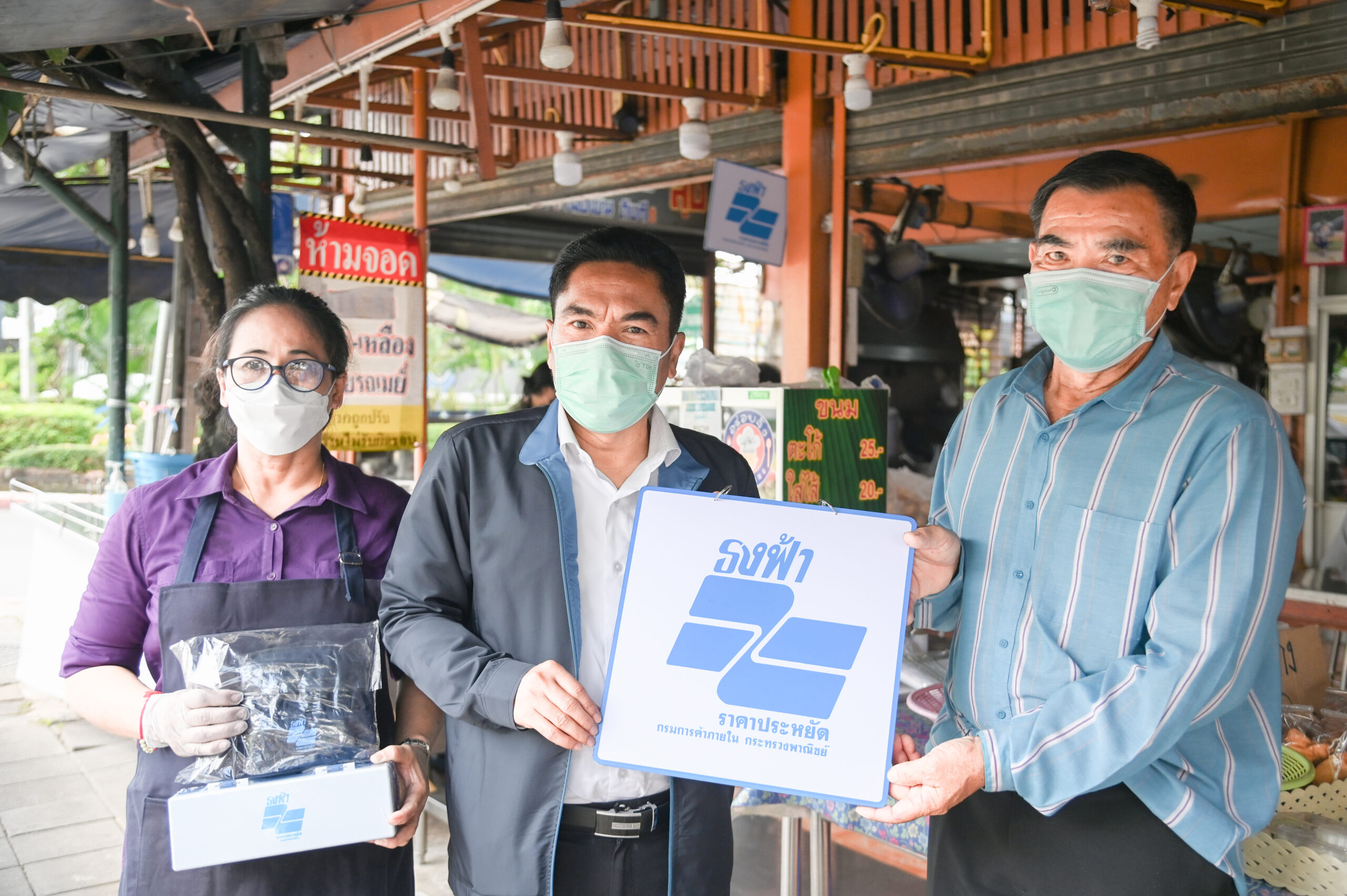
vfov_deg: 35.0
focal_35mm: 38
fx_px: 1421
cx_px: 674
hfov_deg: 50.7
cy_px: 448
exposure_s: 1/200
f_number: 4
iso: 400
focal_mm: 38
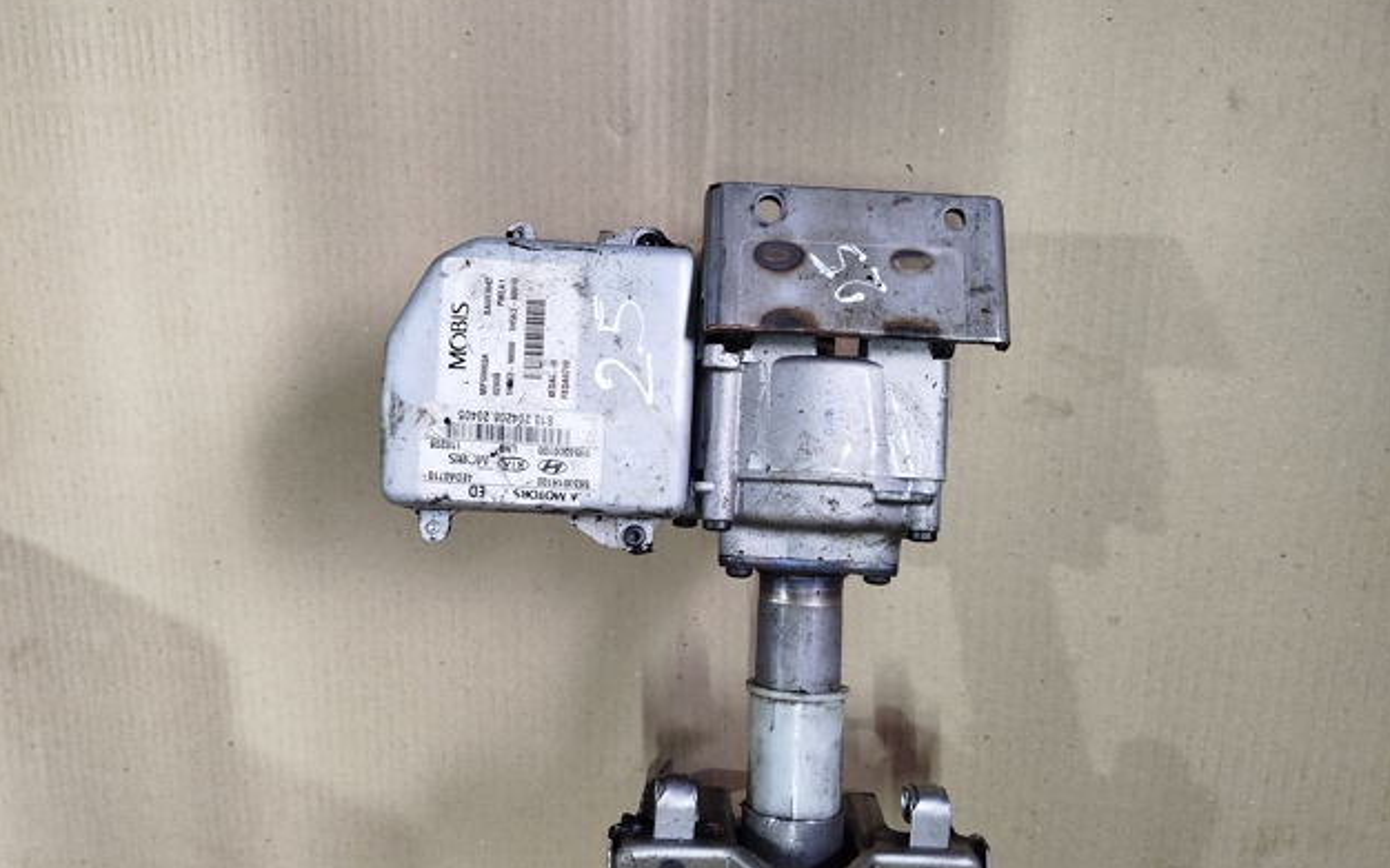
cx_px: 688
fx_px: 985
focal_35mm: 26
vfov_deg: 47.6
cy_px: 448
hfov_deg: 70.4
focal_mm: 5.31
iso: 400
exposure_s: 1/33
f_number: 1.7
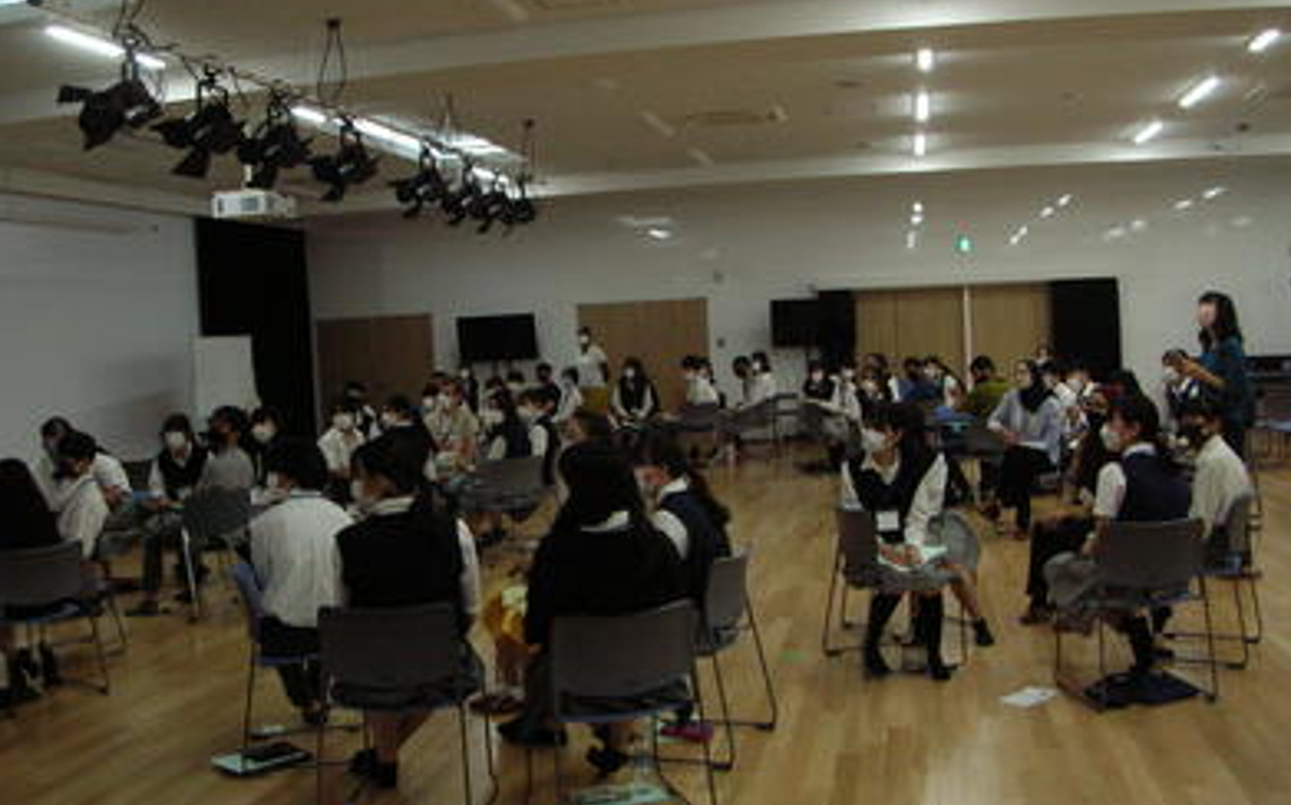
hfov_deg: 51.6
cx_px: 634
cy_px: 426
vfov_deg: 33.5
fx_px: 1336
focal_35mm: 38
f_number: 2.8
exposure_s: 1/90
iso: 200
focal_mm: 5.8
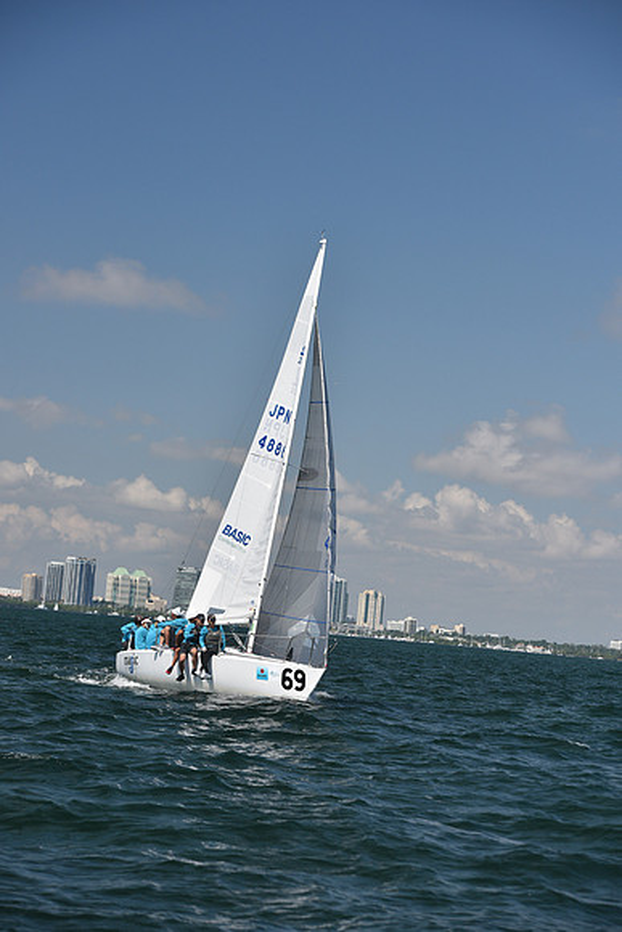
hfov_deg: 13.7
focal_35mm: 100
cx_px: 311
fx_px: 2590
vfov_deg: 20.4
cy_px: 466
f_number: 5.6
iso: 250
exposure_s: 1/1000
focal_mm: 100
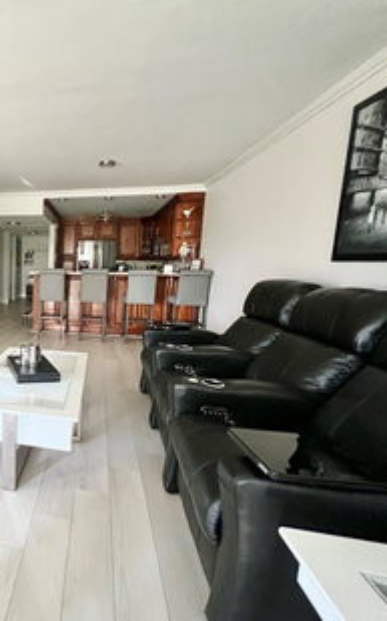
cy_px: 315
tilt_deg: -9.1
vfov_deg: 88.1
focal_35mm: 19
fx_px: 322
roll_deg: -0.7
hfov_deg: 51.4
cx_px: 11
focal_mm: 1.57
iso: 1000
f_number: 1.8
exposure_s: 1/49
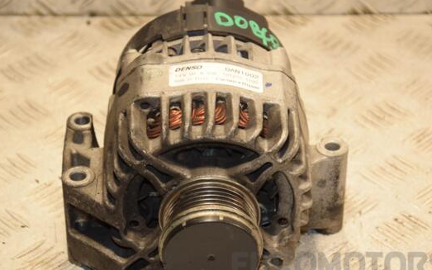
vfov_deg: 10.0
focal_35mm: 132
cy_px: 154
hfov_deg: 15.9
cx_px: 216
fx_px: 1549
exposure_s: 1/160
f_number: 5.3
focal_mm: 75
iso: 800
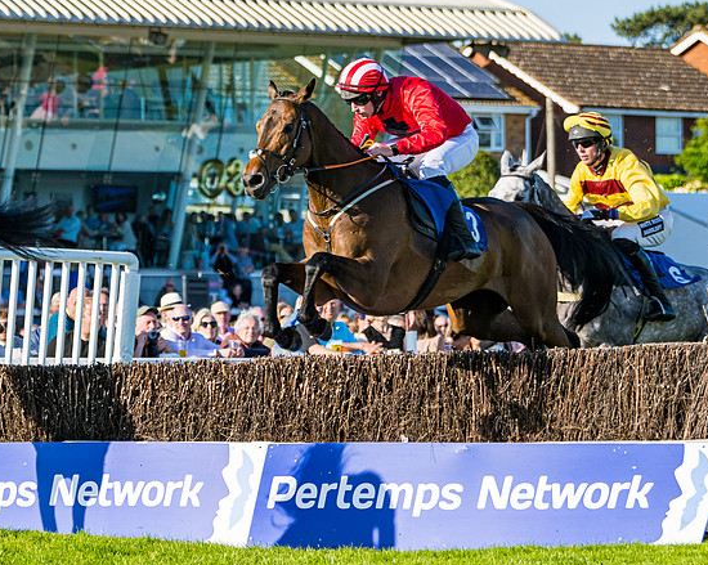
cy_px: 223
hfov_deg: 7.7
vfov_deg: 6.2
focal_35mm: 249
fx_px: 5213
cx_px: -128
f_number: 4
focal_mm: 110
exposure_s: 1/2000
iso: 200
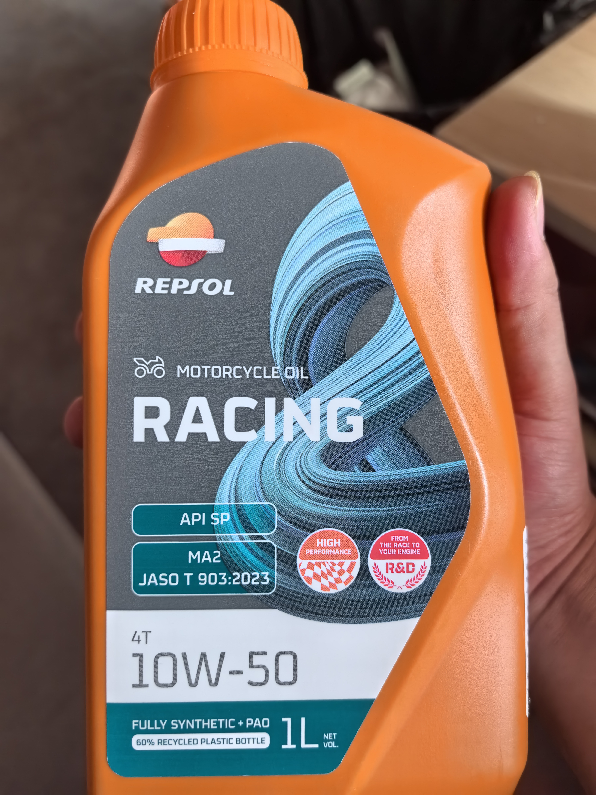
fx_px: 620
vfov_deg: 65.3
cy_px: 398
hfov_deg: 51.4
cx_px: 298
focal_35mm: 27
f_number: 2
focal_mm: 6.98
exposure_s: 1/100
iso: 640
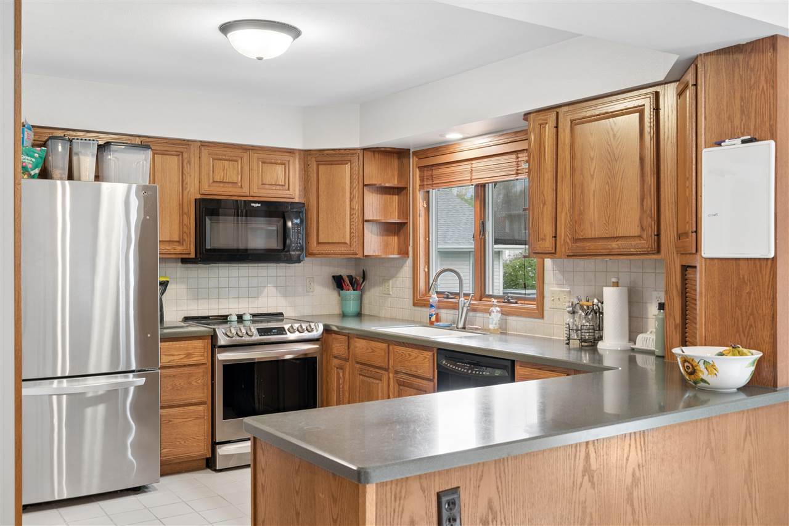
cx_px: 394
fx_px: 767
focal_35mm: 35
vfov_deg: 37.8
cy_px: 263
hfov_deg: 54.4
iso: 400
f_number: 9
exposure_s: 1/4
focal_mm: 35
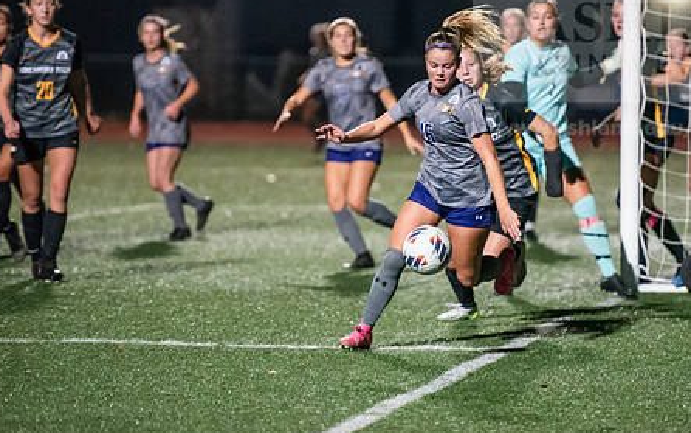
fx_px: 4992
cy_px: 161
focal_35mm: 265
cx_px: 426
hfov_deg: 7.9
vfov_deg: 5.0
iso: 8000
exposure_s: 1/1000
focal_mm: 200
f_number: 2.8
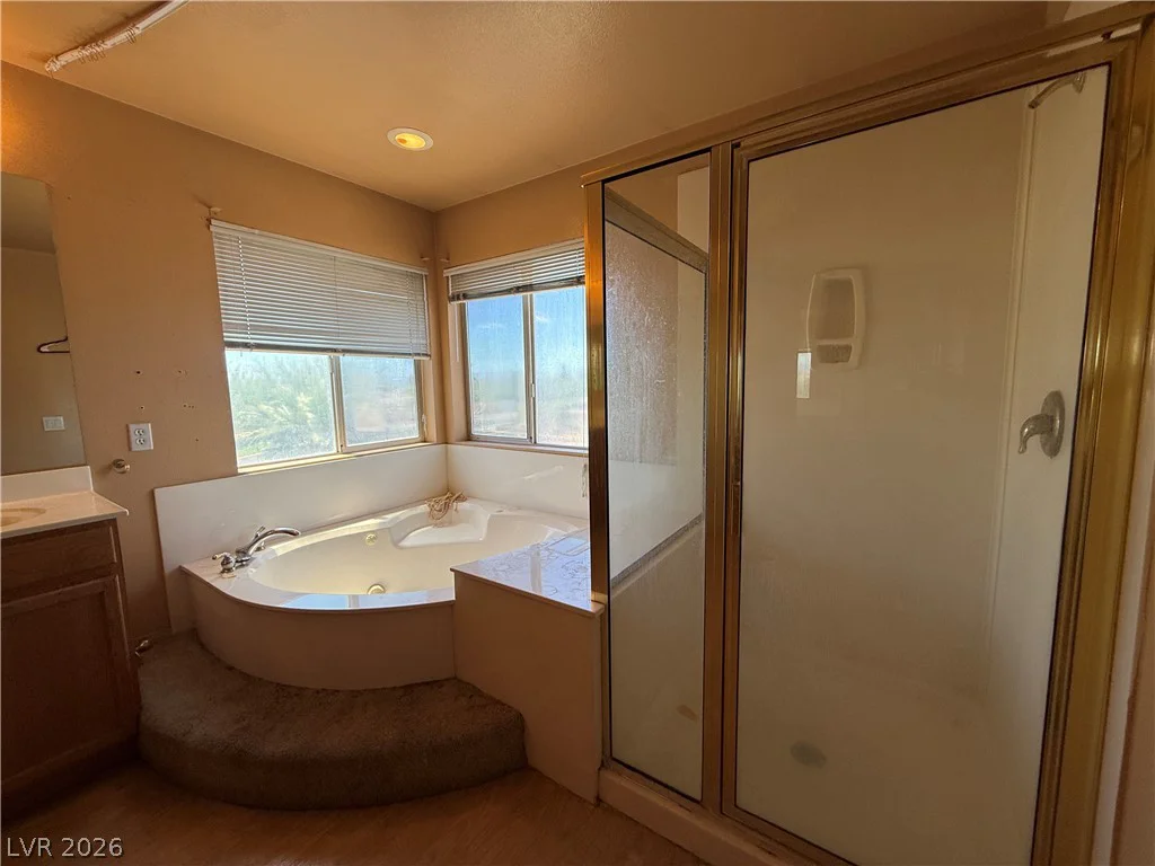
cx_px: 578
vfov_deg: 85.7
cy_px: 433
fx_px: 467
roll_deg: +1.4
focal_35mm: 14
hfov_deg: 102.1
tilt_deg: -5.9
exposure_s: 1/205
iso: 50
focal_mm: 2.22
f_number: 2.2
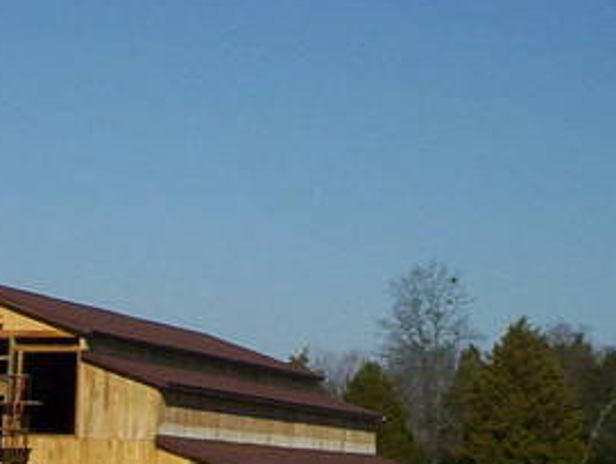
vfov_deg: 13.0
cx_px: 213
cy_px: -8
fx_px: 2014
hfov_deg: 17.3
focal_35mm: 113
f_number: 4.5
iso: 100
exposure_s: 1/1825
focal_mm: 4.99
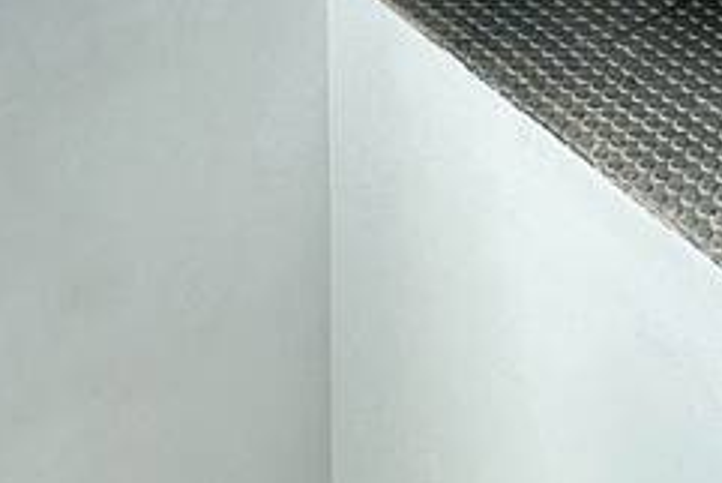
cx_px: 827
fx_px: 1746
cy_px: -999
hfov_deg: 21.9
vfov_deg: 10.5
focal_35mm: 87
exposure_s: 1/99
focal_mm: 2.22
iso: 50
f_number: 2.2
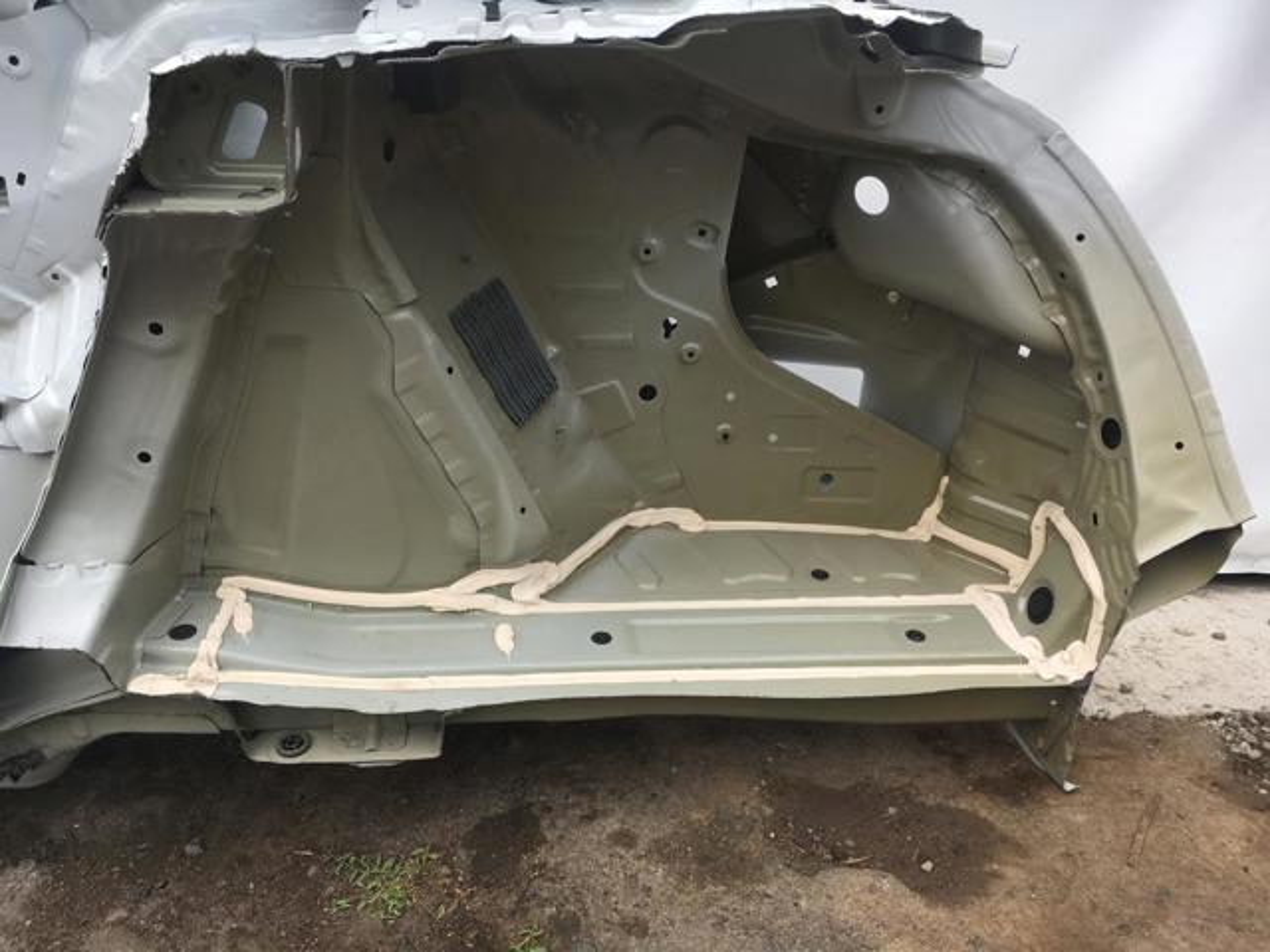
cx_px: 635
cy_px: 476
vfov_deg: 48.2
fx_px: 1064
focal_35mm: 29
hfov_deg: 61.7
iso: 25
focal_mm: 4.15
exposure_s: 1/444
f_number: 2.2
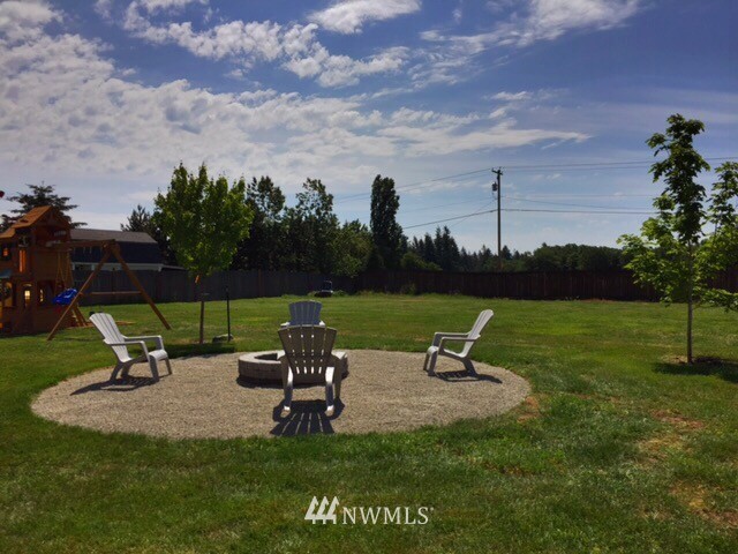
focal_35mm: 29
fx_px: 618
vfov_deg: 48.2
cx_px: 369
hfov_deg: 61.7
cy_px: 277
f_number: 2.2
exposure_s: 1/9901
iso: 32
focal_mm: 4.15
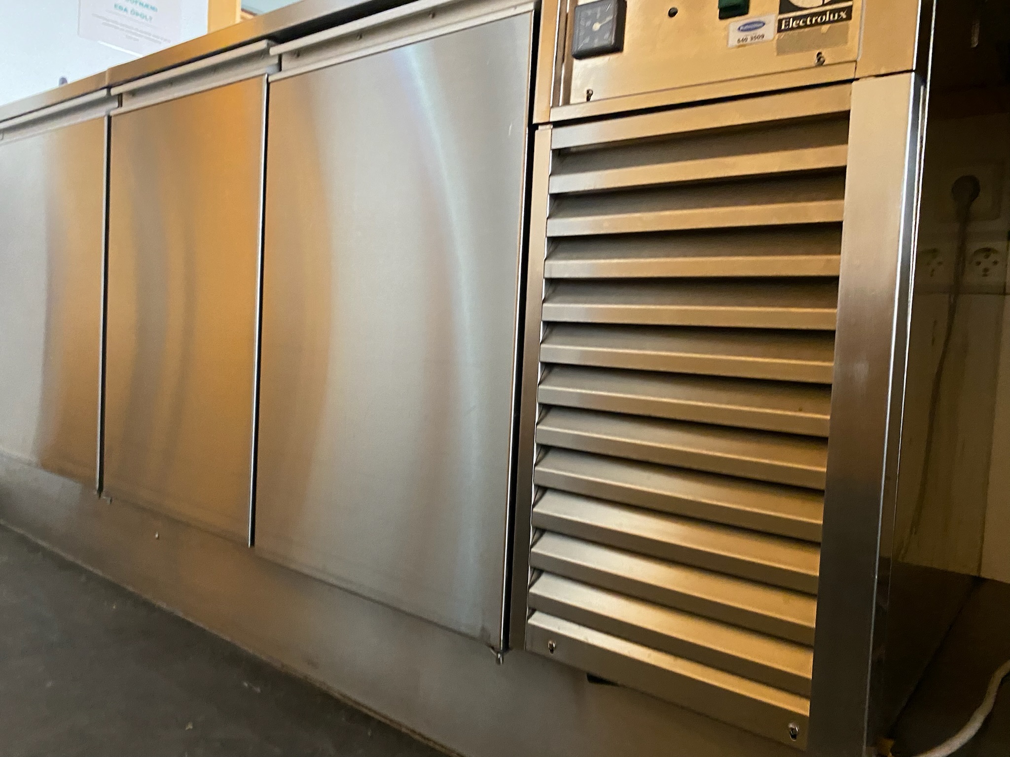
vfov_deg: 53.1
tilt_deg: -4.5
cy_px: 378
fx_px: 759
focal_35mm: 26
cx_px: 505
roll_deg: -1.9
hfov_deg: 67.3
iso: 400
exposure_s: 1/25
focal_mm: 4.25
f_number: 1.8
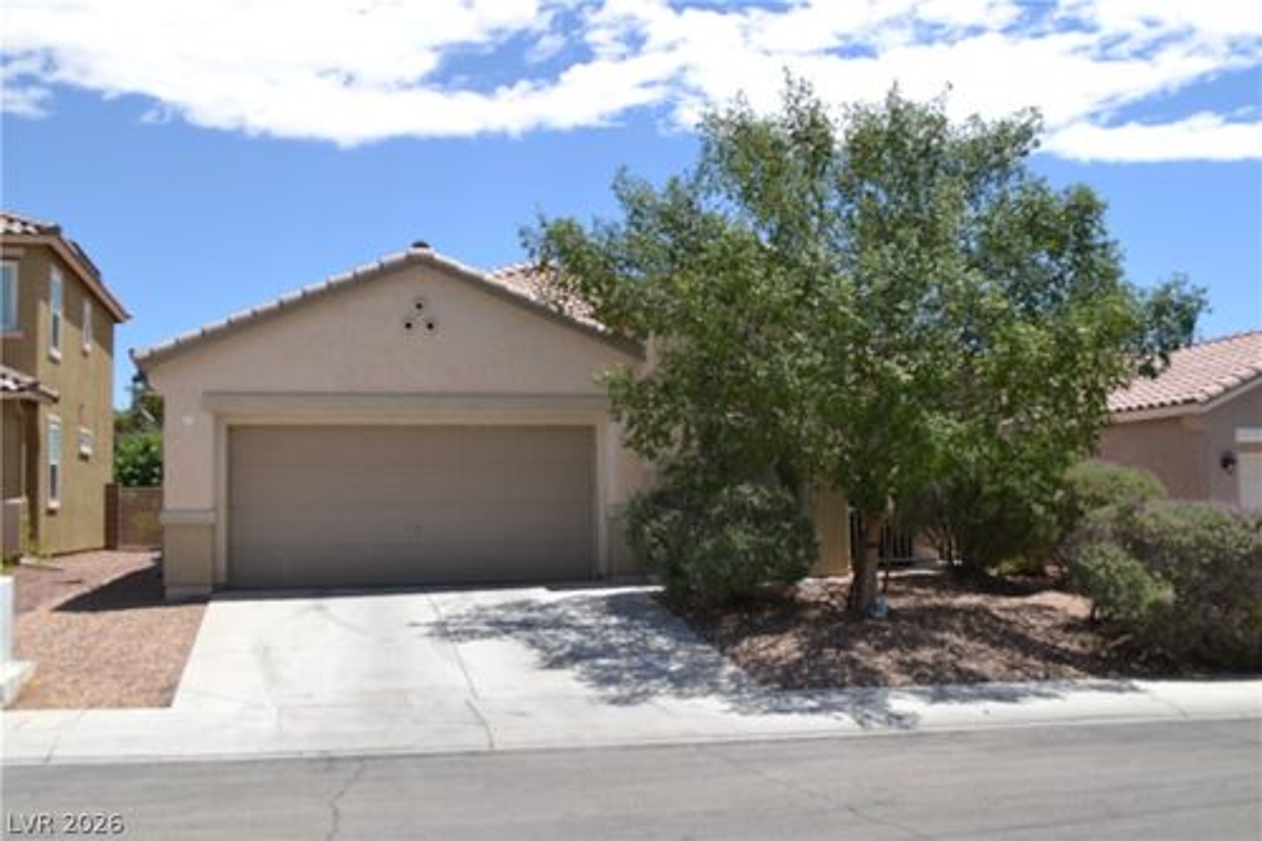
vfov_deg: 36.8
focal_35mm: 36
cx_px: 631
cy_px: 420
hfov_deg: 53.1
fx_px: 1262
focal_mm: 24
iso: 100
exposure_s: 1/200
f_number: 9
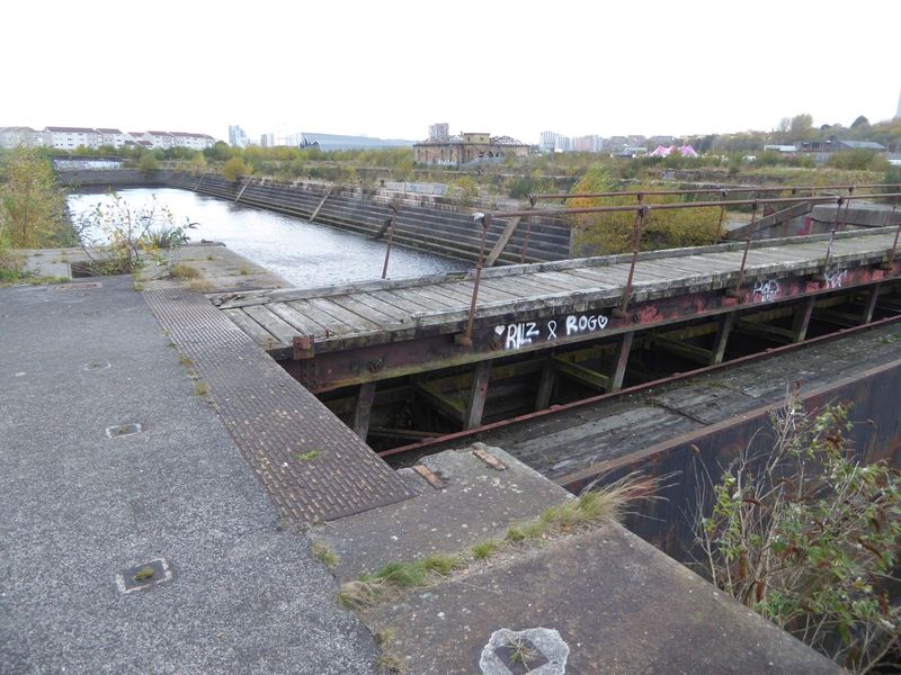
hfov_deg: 69.4
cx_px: 450
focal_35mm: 25
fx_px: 651
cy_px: 338
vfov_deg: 54.9
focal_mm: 4.3
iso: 100
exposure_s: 1/60
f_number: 3.3
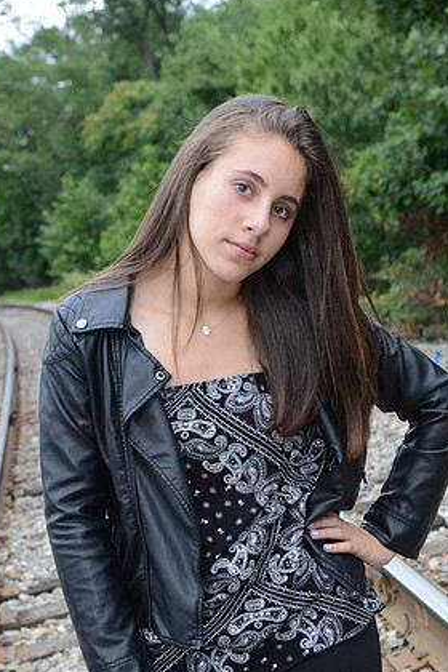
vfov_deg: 26.5
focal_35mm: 76
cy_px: 429
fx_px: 1419
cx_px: 265
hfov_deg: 17.9
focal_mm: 55
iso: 1600
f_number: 7.1
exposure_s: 1/60
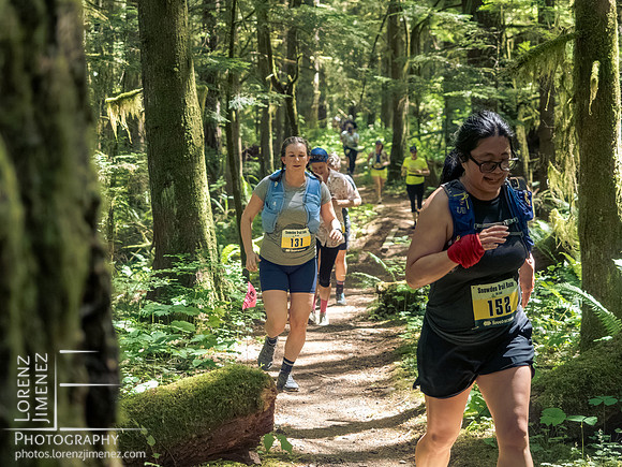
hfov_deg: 23.4
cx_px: 311
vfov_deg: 17.6
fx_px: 1504
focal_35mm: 84
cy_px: 234
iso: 4000
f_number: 2.8
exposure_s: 1/1000
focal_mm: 40
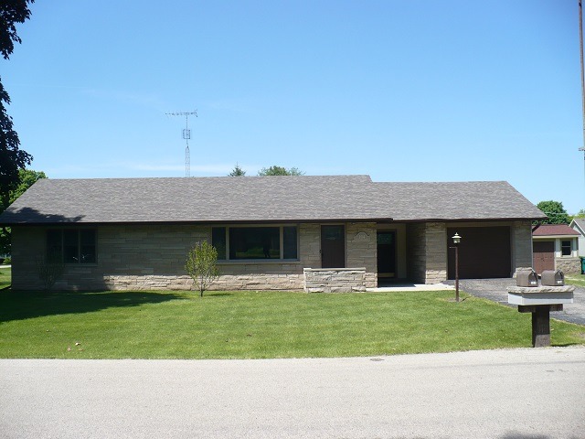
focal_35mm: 37
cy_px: 220
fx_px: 625
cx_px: 292
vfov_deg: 38.7
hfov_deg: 50.1
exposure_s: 1/160
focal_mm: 6.1
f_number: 8
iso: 100
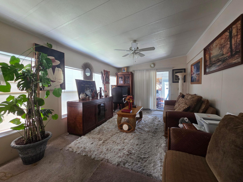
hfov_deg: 106.2
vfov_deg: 89.9
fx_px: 91
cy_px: 91
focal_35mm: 13
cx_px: 122
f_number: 1.9
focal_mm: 2.2
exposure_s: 1/60
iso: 200
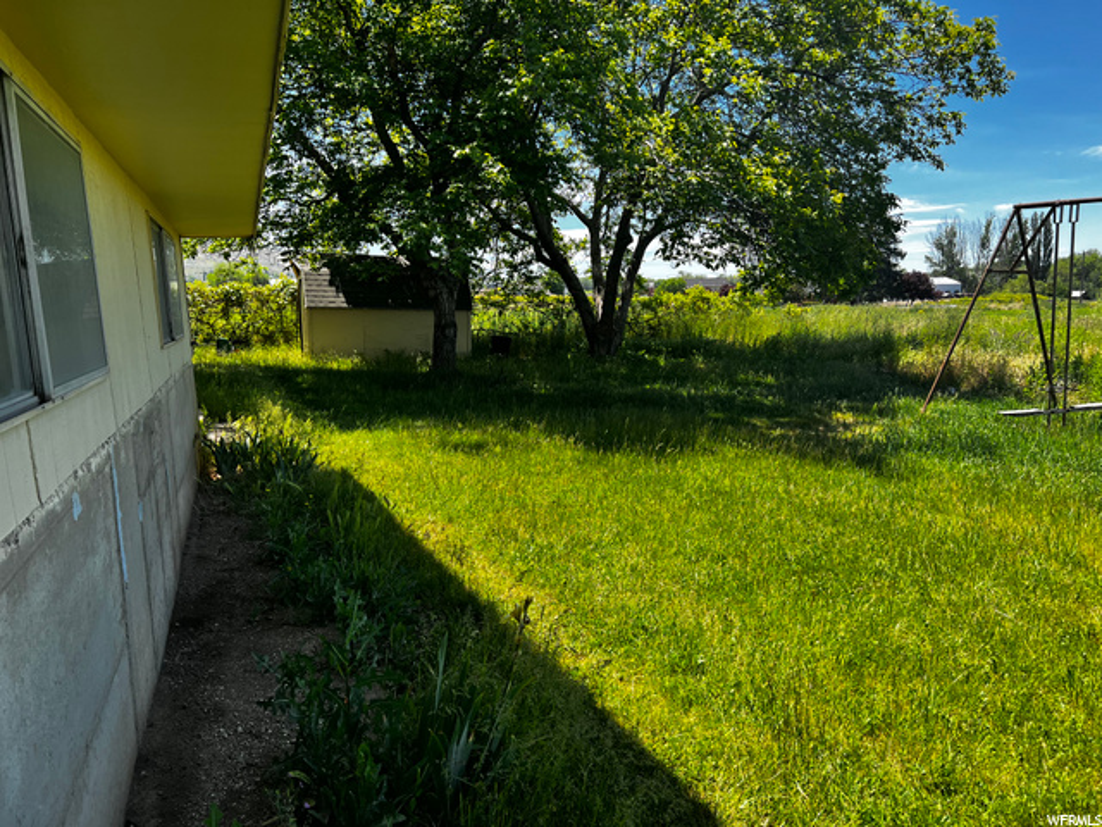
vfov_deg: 53.1
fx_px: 828
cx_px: 551
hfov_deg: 67.3
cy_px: 414
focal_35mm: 26
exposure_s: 1/1209
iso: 50
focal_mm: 5.7
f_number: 1.5
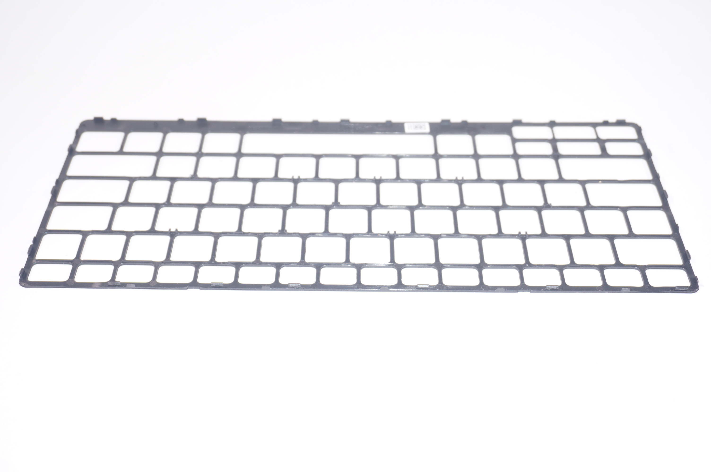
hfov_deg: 43.6
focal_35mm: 45
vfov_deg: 29.8
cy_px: 236
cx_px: 356
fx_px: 888
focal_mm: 30
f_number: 5.6
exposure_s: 1/160
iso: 160
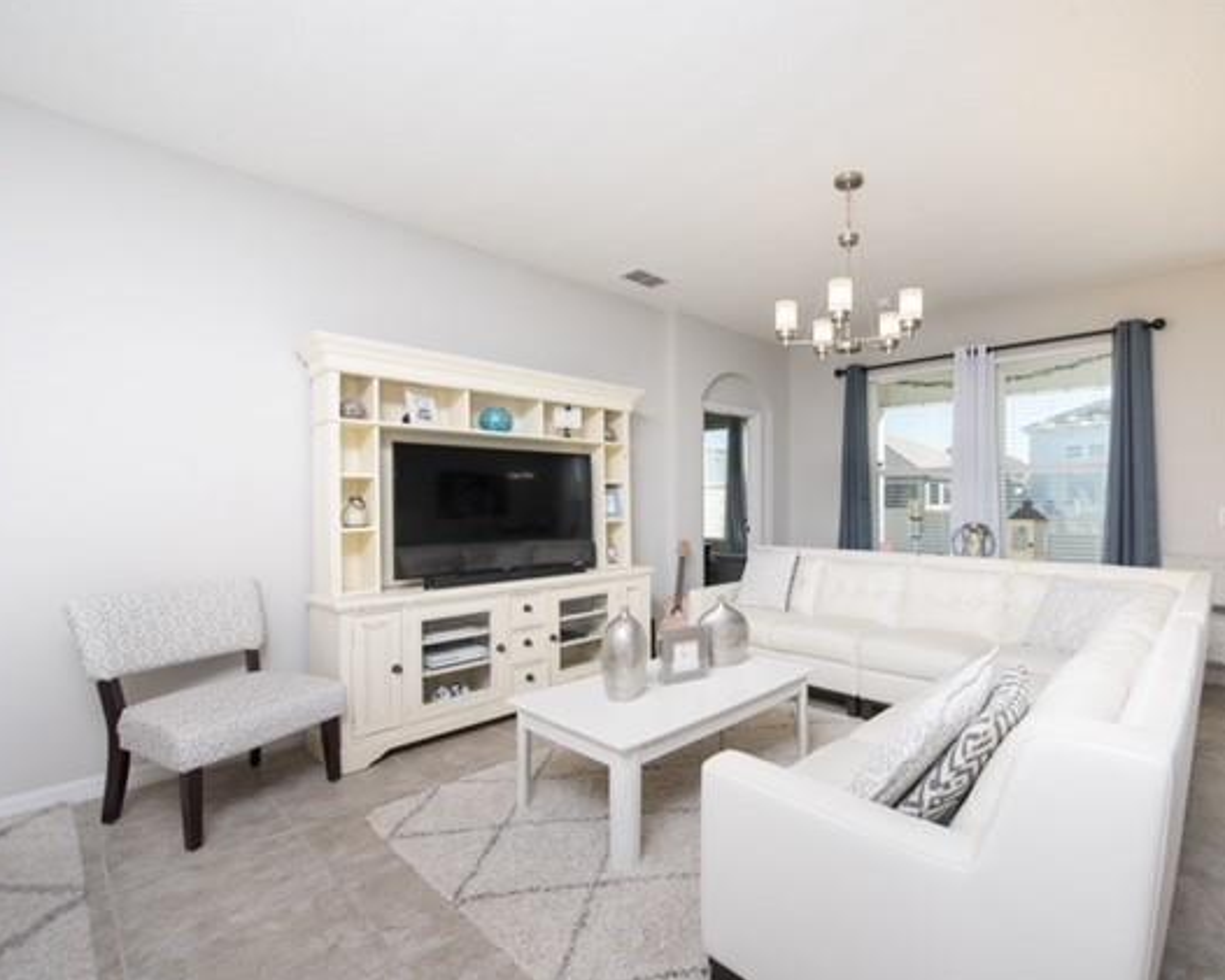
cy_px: 496
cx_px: 720
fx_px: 580
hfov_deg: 92.2
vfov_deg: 80.4
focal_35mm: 16
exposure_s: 1/25
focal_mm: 14
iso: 400
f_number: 10
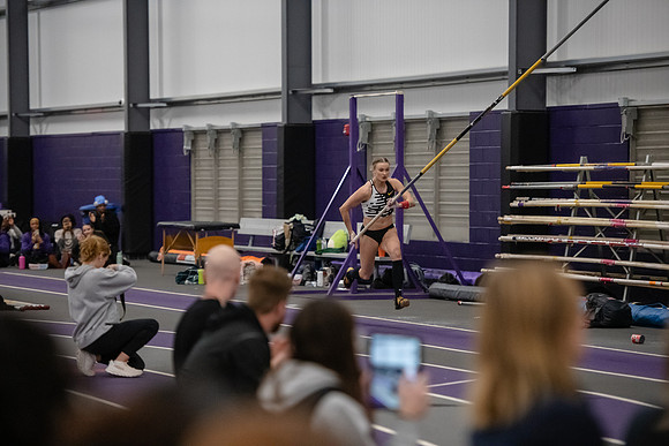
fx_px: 2602
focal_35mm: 140
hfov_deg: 14.7
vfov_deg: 9.8
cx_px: 334
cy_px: 223
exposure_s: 1/800
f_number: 2.8
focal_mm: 140
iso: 6400
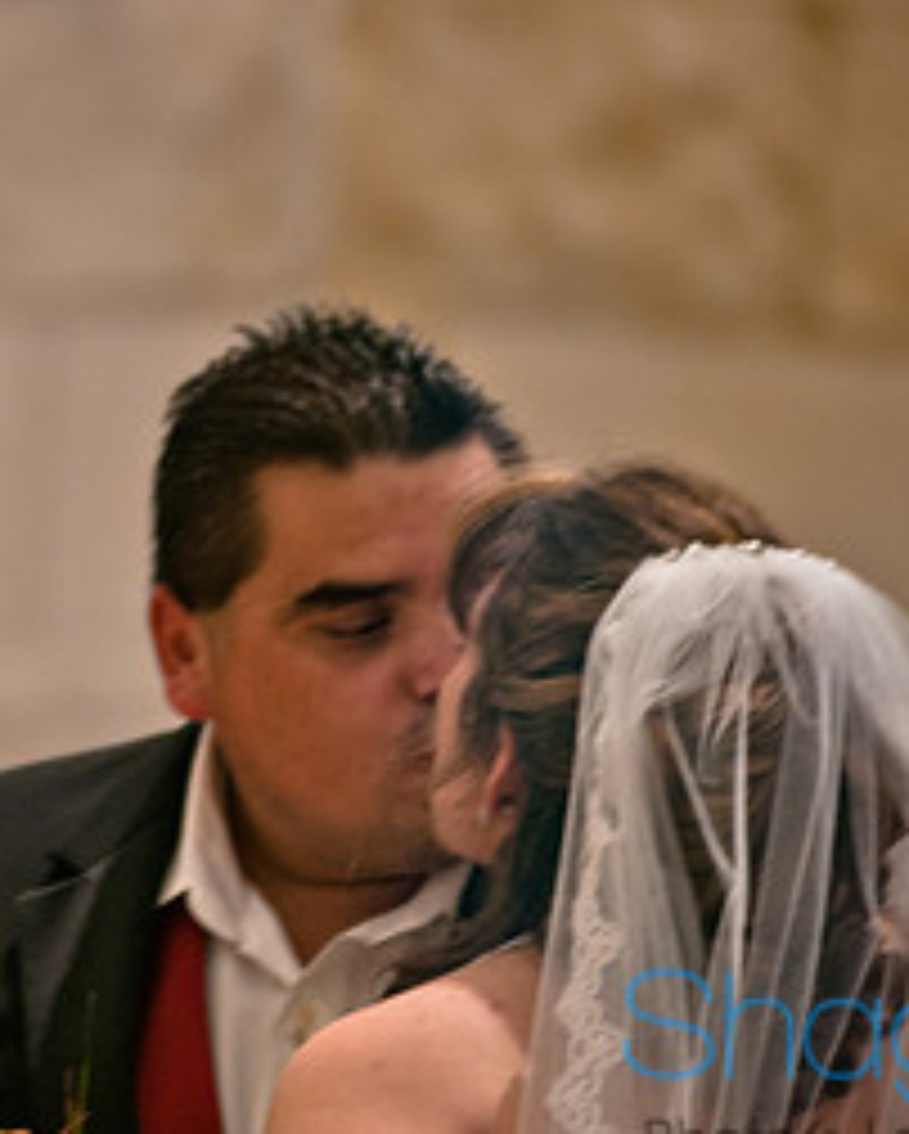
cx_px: 36
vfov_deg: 3.0
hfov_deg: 2.4
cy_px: 389
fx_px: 21731
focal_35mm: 647
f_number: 2.8
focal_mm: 200
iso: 400
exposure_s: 1/100
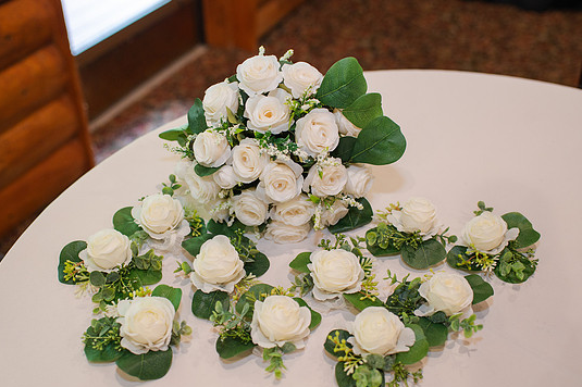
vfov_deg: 33.3
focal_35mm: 40
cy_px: 212
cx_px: 271
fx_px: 646
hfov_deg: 48.4
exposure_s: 1/200
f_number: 3.2
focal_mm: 35
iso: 800
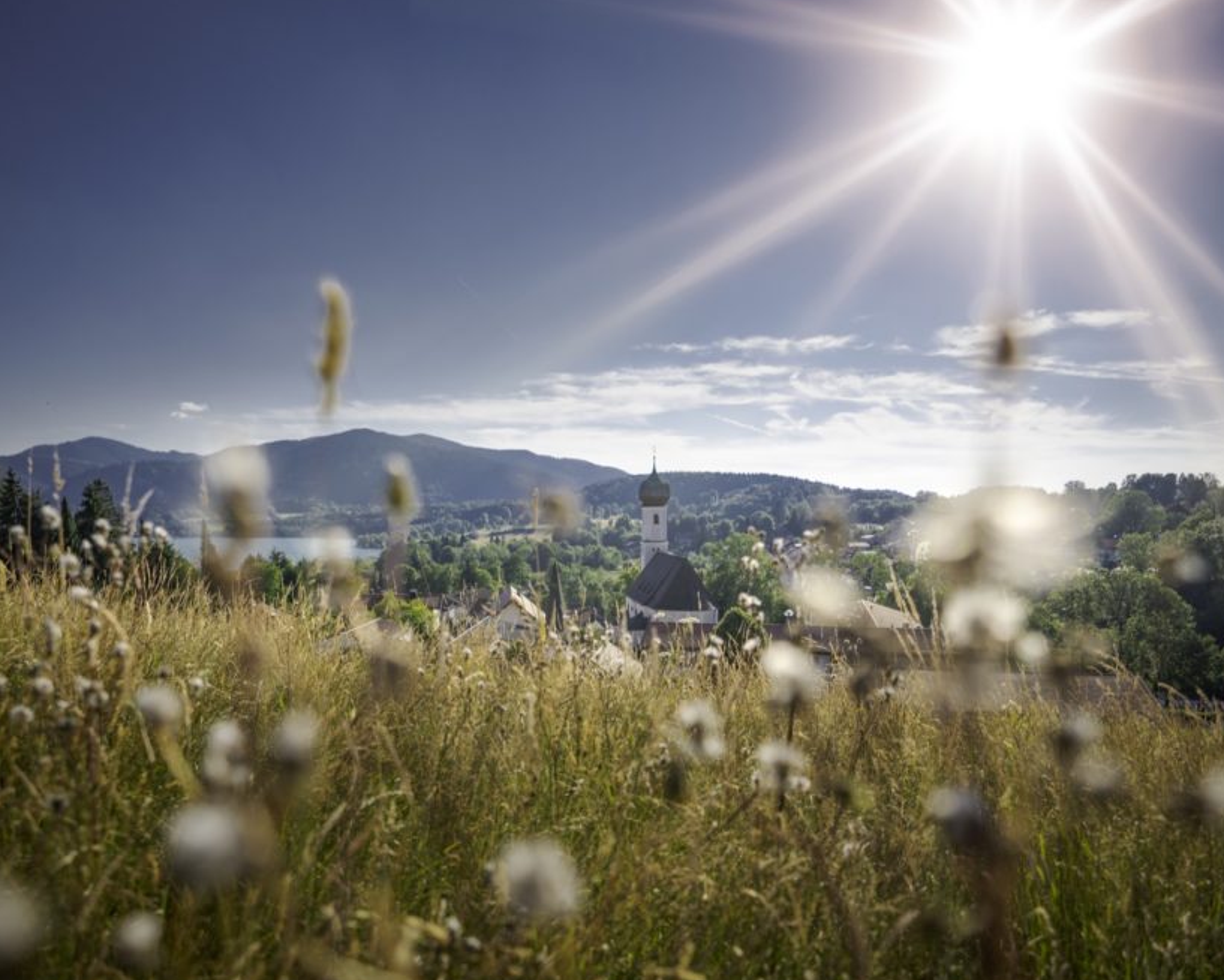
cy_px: 504
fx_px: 725
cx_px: 610
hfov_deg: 80.4
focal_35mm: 20
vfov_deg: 68.1
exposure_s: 1/2000
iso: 50
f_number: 2.8
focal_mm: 17
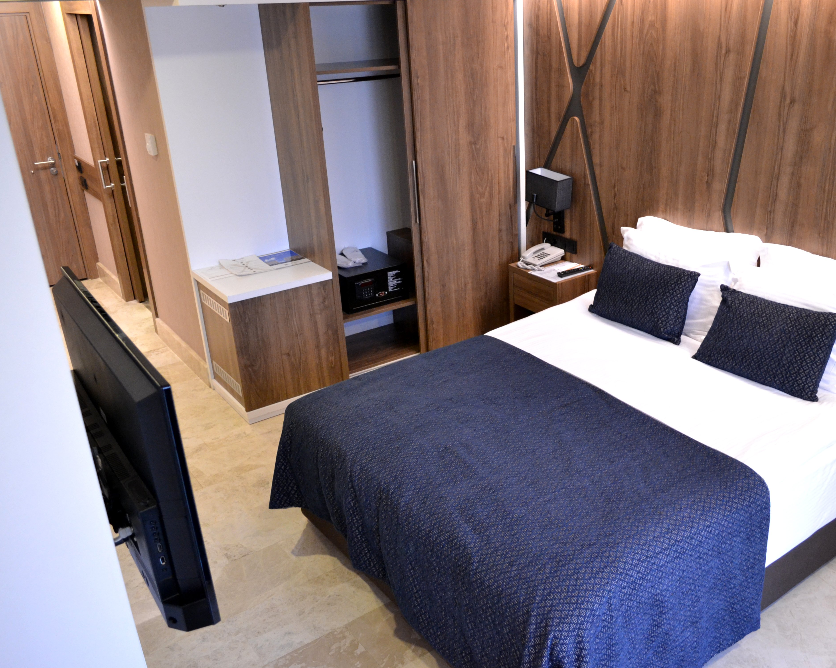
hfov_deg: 56.7
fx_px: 767
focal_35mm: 31
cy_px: 328
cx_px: 502
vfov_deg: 47.1
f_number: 3.5
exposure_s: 1/20
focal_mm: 18
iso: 1600
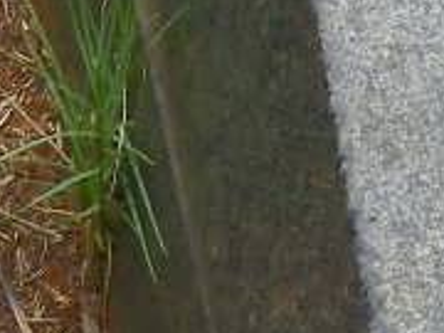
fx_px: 5823
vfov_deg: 3.2
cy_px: -755
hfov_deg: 4.2
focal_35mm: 454
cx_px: 1394
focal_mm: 12.1
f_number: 4.5
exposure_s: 1/160
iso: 64
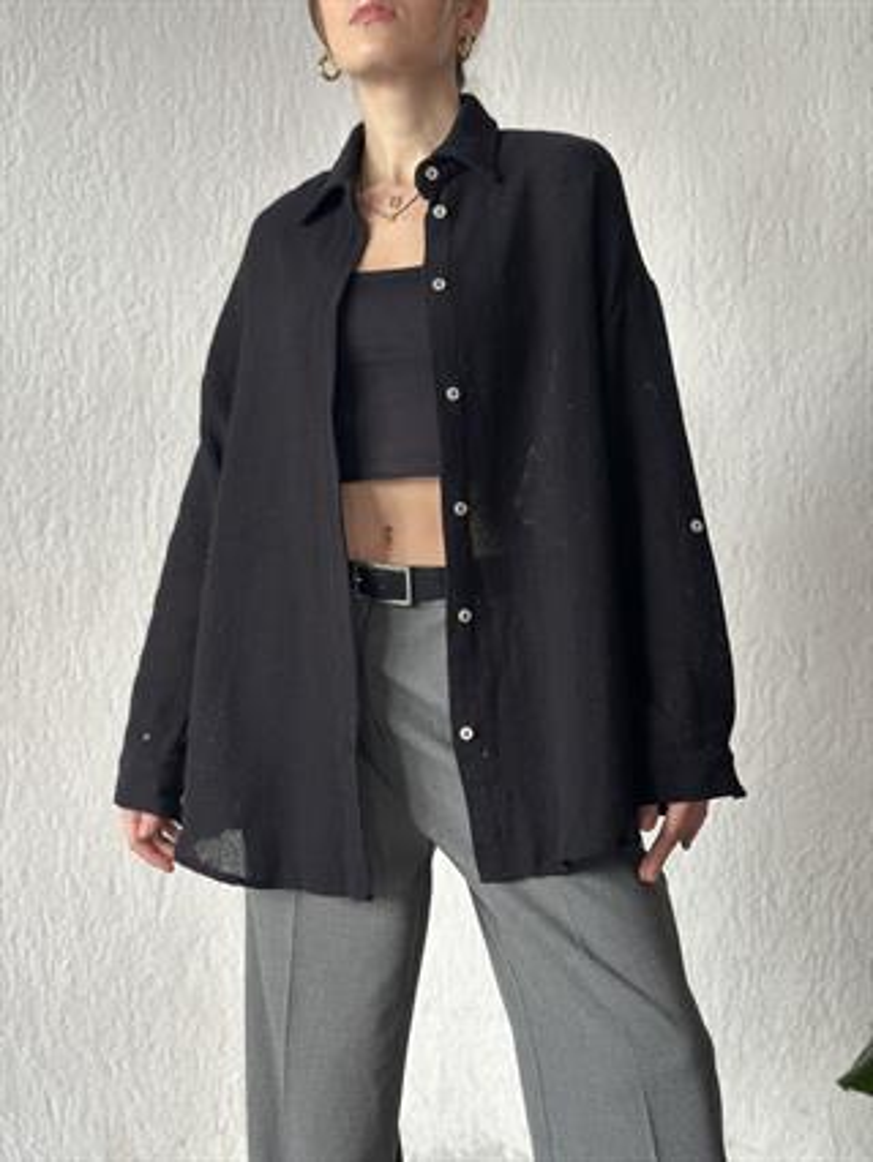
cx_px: 436
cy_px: 581
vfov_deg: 39.6
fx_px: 1612
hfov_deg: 30.3
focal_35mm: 48
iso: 160
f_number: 1.78
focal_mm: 6.86
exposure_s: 1/60
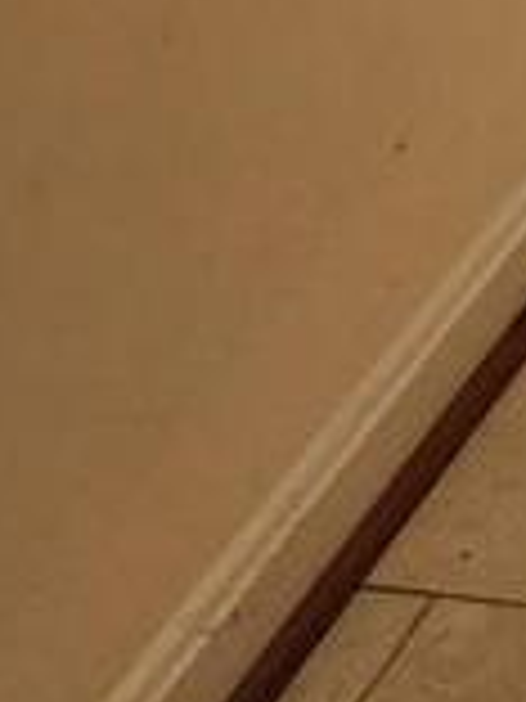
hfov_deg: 7.7
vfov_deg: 10.5
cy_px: -1062
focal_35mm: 159
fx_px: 3221
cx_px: 1767
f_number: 1.8
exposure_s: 1/120
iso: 500
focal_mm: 6.4
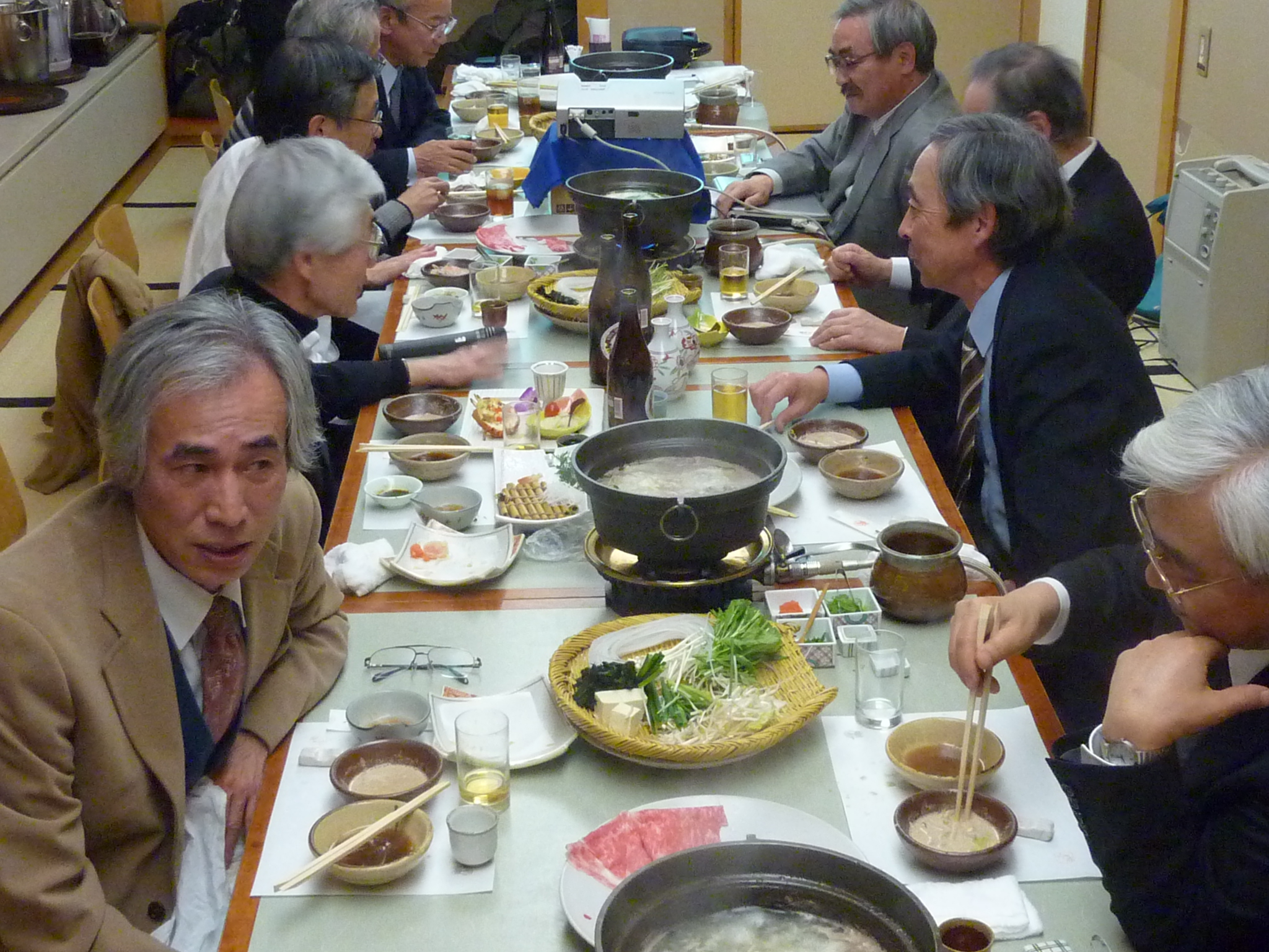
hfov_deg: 37.5
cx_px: 634
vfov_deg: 28.6
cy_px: 476
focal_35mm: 51
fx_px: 1870
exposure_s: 1/25
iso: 400
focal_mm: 4.7
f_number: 3.4
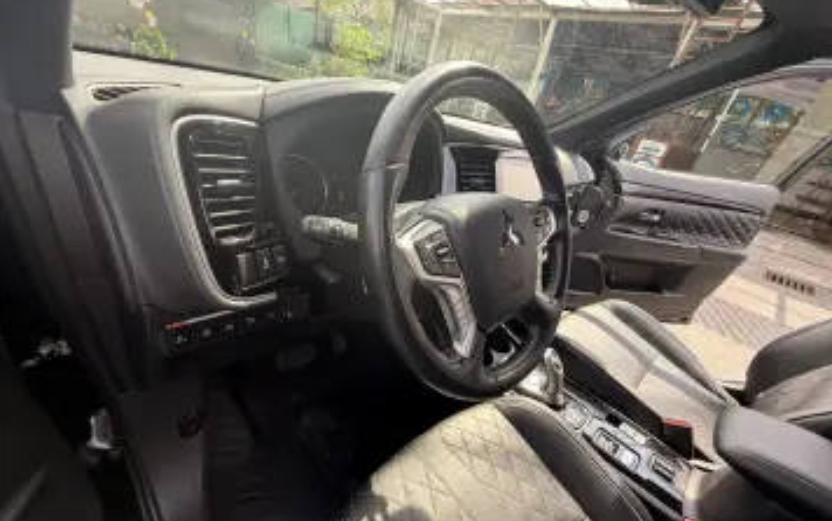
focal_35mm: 15
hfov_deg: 101.4
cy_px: 283
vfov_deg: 74.7
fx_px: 340
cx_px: 414
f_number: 2.2
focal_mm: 2.22
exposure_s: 1/158
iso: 40
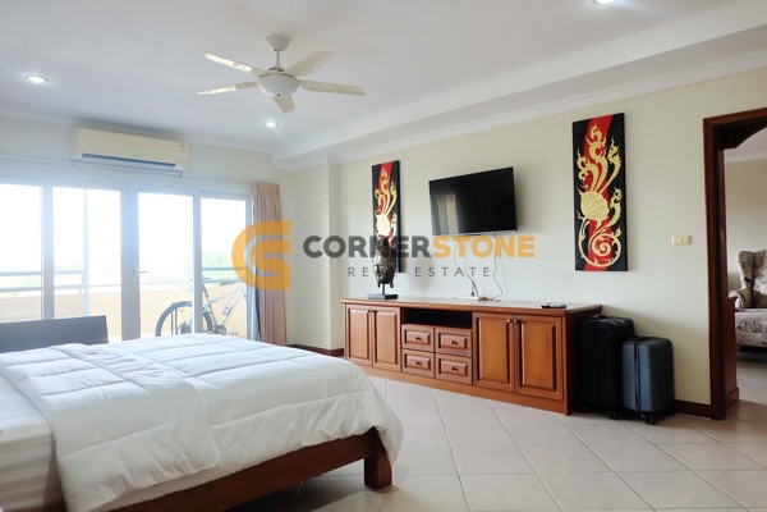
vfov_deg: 53.1
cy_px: 256
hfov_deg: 73.7
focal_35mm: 24
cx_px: 384
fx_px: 511
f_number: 4
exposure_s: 1/56
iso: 400
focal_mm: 16
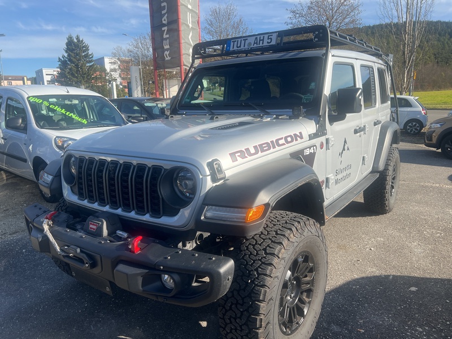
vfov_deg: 53.1
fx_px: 339
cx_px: 226
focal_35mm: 26
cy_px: 170
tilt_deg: -10.8
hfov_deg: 67.3
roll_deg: +2.2
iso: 50
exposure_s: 1/2404
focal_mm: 5.7
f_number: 1.5
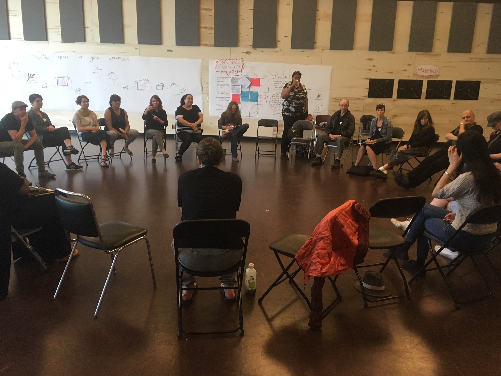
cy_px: 188
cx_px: 250
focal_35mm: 29
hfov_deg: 61.7
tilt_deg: -12.9
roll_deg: -1.8
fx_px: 420
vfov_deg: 48.2
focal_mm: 4.15
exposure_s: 1/30
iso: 125
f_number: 2.2
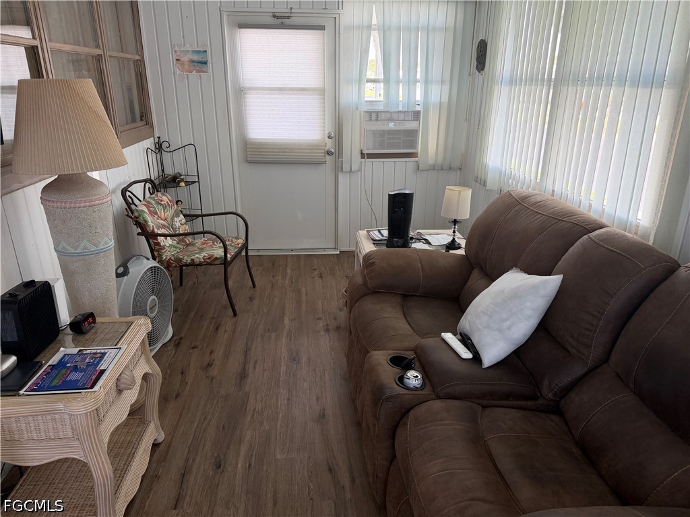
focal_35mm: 24
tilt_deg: -21.5
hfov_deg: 71.6
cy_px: 258
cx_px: 345
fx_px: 478
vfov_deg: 56.8
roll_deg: +0.8
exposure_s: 1/95
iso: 200
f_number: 1.78
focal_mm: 6.76
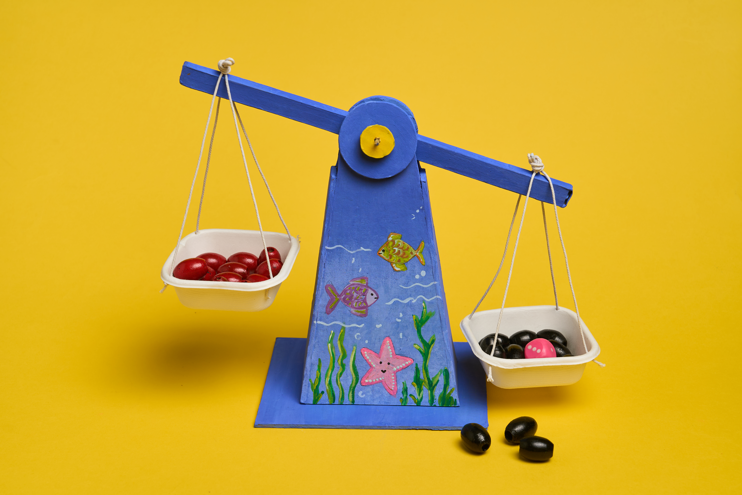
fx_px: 1443
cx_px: 371
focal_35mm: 70
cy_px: 248
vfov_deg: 19.5
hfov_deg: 28.8
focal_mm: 70
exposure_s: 1/100
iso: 160
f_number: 10
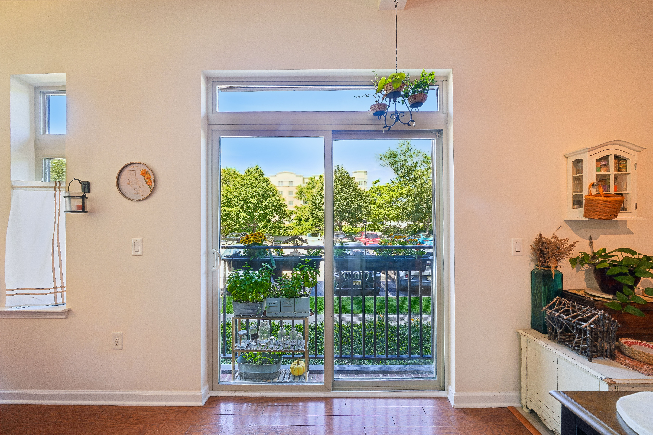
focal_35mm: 12
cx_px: 326
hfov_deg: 112.6
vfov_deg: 90.0
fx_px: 218
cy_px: 218
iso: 100
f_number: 11
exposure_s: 1/5
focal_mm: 12
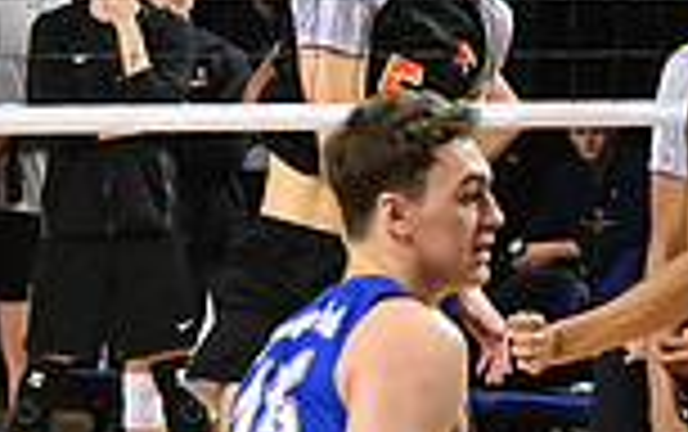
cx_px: 396
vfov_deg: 2.8
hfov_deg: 4.5
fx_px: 8785
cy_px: -362
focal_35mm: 468
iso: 2500
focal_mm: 81
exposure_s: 1/800
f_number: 5.6
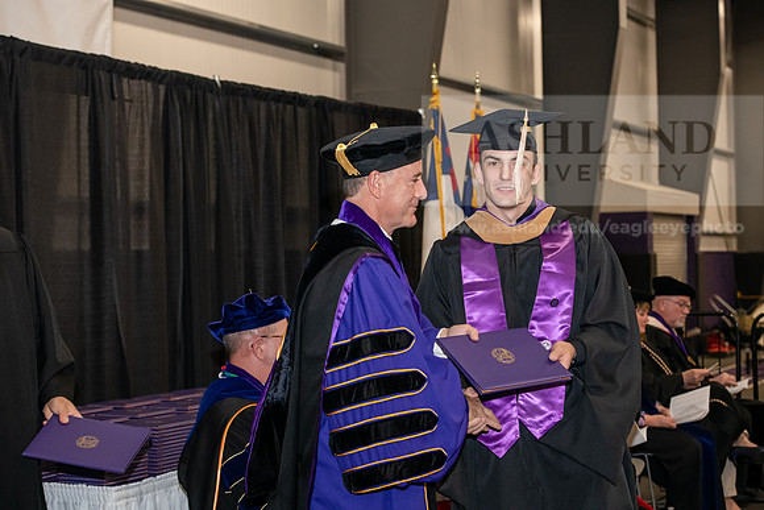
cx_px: 382
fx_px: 1486
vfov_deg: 19.5
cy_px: 255
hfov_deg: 28.8
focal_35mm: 70
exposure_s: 1/200
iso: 2500
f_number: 5.6
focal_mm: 70
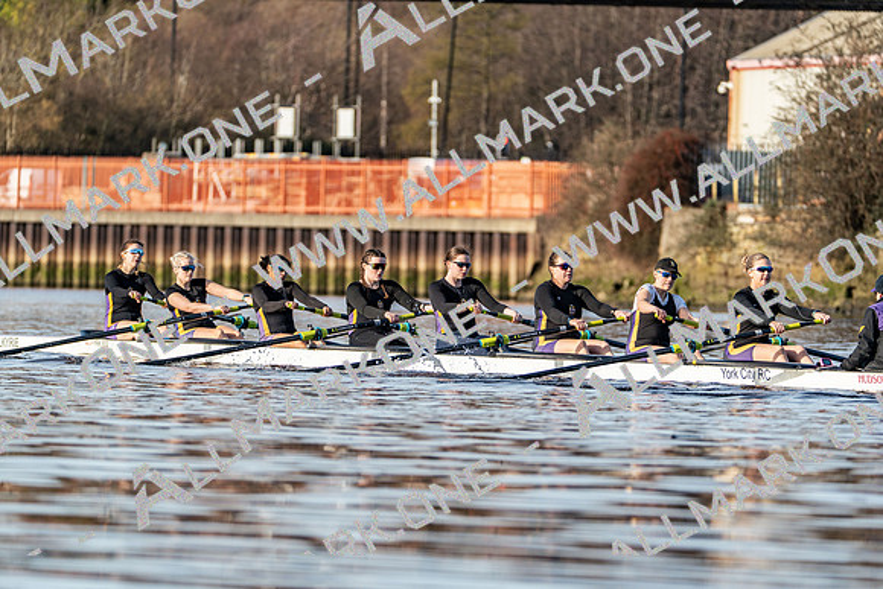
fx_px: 8660
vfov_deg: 3.9
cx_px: 442
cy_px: 294
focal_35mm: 353
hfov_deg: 5.8
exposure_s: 1/2000
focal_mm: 353
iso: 640
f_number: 6.3
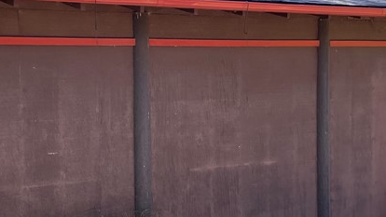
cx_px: 144
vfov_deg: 17.2
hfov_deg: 30.0
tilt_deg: -2.9
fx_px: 717
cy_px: 106
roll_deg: +0.7
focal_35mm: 70
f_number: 1.6
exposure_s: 1/438
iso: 32
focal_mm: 4.2
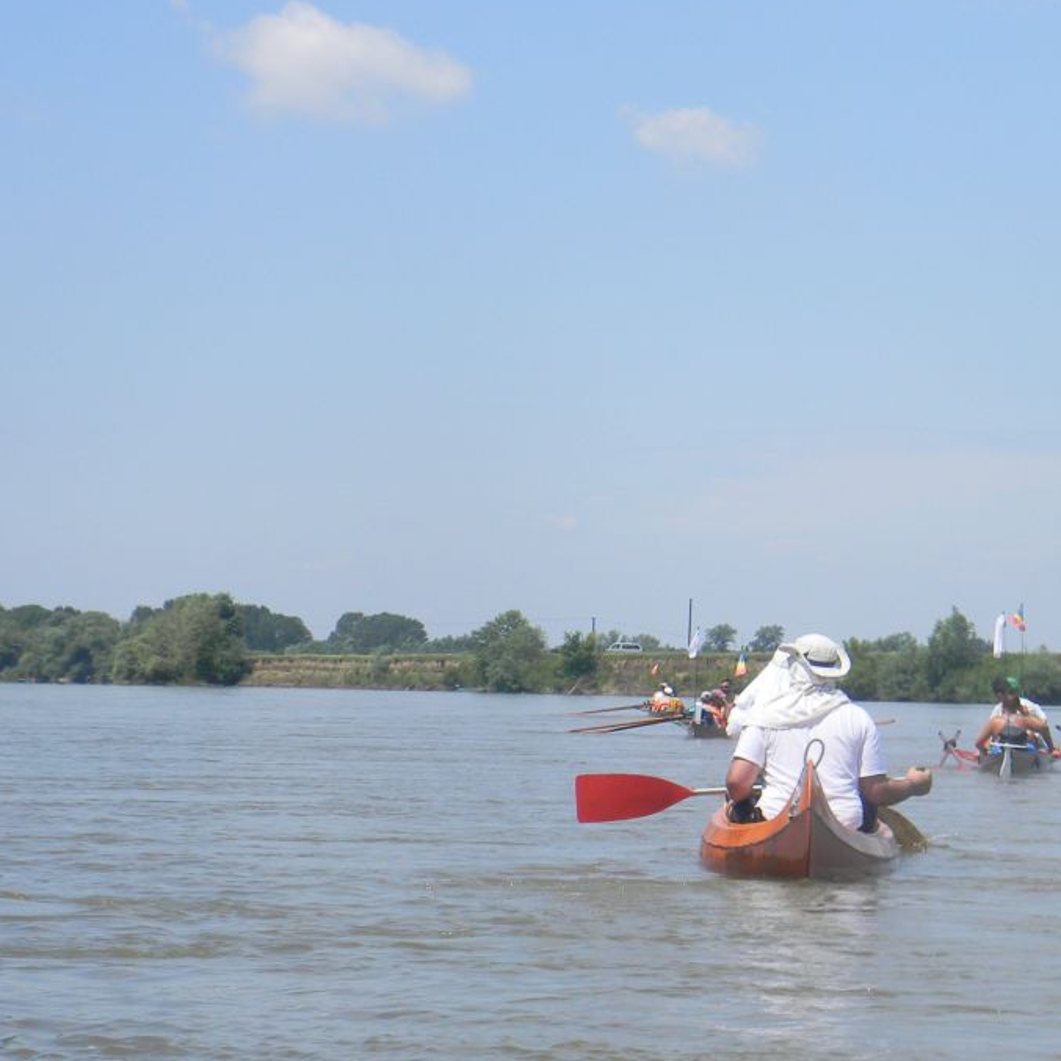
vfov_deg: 15.6
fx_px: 3884
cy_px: 559
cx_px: 815
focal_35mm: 112
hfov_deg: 15.5
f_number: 4.3
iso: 80
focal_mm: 12.2
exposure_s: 1/850
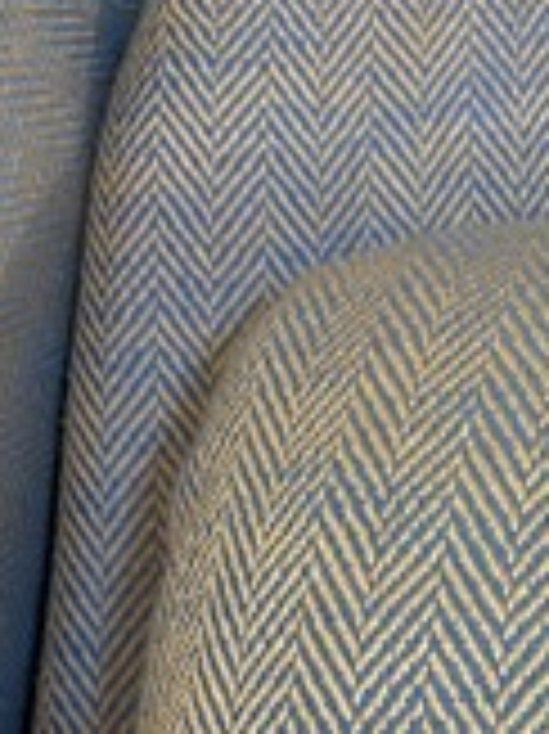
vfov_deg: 28.4
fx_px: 1355
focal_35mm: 64
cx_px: 639
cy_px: 734
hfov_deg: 21.4
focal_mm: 4.25
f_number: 1.8
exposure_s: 1/50
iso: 125
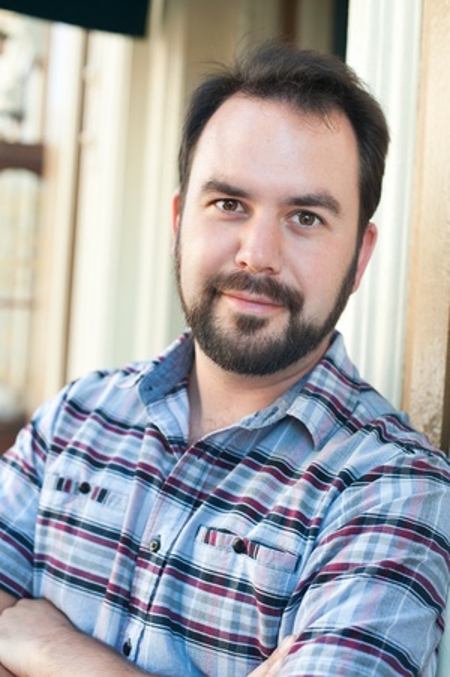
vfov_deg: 39.6
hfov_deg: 27.0
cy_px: 338
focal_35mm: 50
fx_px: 939
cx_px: 225
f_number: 3.5
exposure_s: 1/125
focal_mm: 50
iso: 200
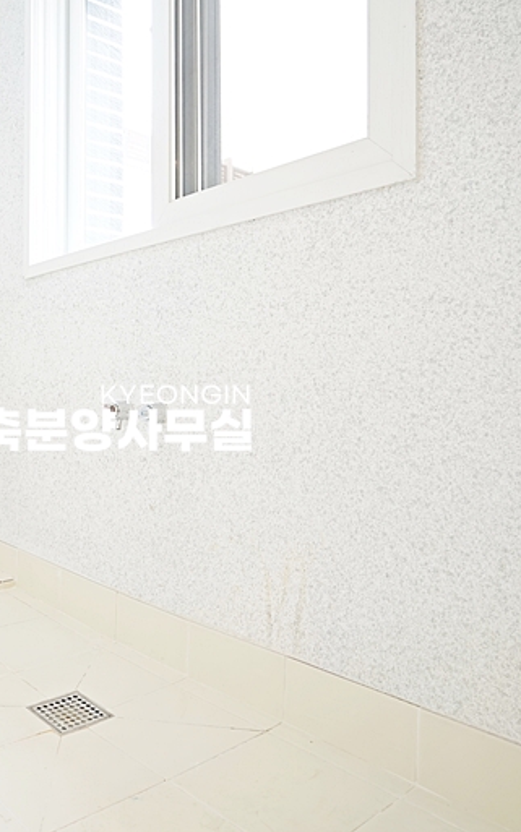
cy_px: 406
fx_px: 613
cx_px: 50
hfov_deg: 42.2
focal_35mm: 27
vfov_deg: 68.4
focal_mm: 17
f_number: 3.5
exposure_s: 1/40
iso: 250
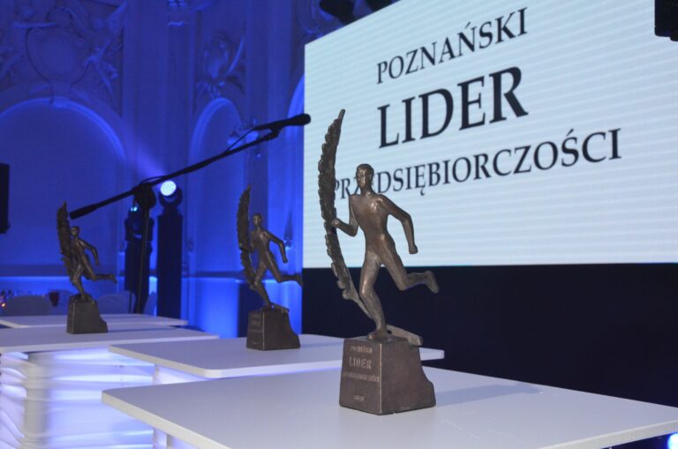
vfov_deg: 34.1
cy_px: 224
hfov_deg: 49.6
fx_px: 733
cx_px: 339
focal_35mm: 39
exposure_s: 1/250
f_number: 8
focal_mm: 26
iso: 2500
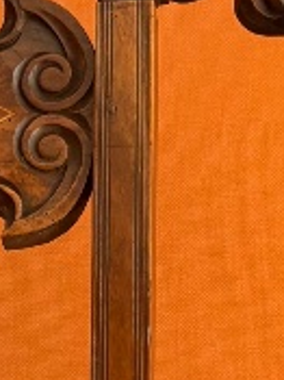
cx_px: 158
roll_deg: -0.3
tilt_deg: -6.3
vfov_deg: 10.1
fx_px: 1950
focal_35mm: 178
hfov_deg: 8.3
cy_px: 808
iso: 200
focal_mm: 5.96
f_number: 1.6
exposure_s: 1/60
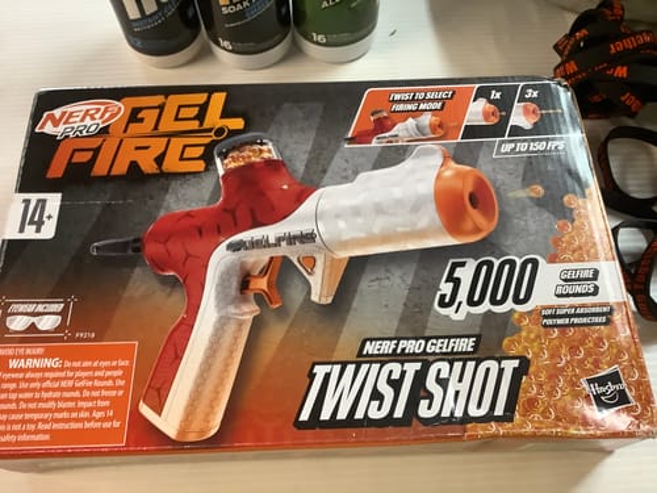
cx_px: 328
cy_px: 246
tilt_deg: -62.3
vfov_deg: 45.4
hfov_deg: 58.4
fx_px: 588
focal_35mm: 31
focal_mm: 3.3
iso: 250
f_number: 2.4
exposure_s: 1/50
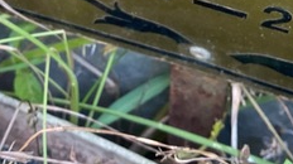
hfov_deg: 22.6
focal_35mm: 94
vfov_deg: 11.9
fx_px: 730
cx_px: 105
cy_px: -122
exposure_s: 1/121
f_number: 1.8
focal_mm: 4.25
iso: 125
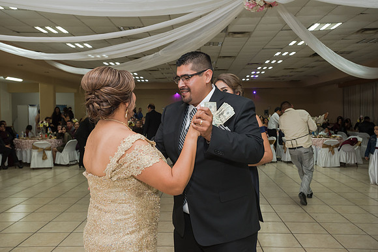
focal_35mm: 35
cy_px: 126
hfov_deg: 54.4
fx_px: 368
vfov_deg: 37.9
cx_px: 189
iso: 1600
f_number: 4
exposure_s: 1/100
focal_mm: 35
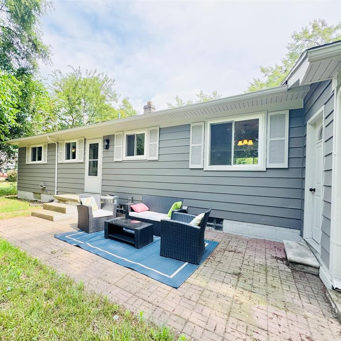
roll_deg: -0.9
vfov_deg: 83.9
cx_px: 129
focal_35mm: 17
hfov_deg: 82.4
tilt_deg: -0.5
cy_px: 175
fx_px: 189
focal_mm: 2.22
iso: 40
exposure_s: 1/405
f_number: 2.2
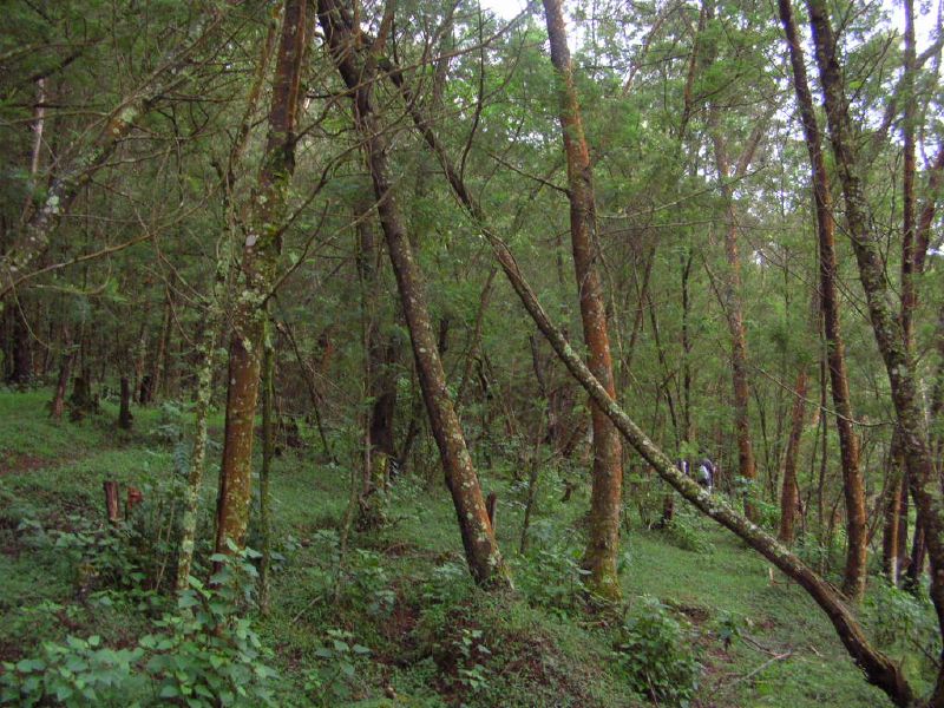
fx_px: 954
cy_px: 354
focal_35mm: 35
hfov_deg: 52.6
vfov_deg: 40.7
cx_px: 472
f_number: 2.8
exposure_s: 1/60.1
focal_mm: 5.8
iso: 115
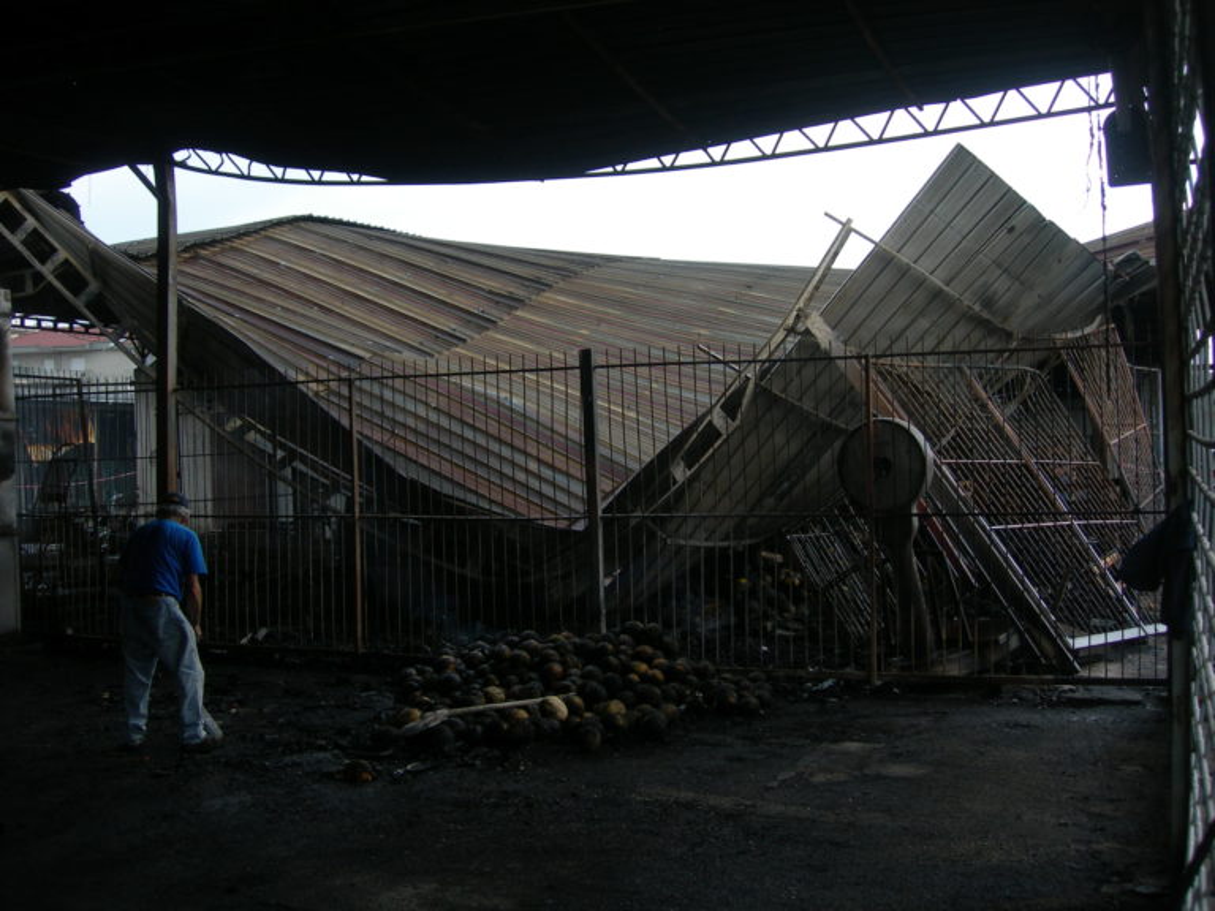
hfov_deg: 49.0
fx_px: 1334
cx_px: 608
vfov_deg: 37.7
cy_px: 456
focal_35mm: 38
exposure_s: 1/254
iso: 50
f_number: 2.8
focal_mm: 7.8
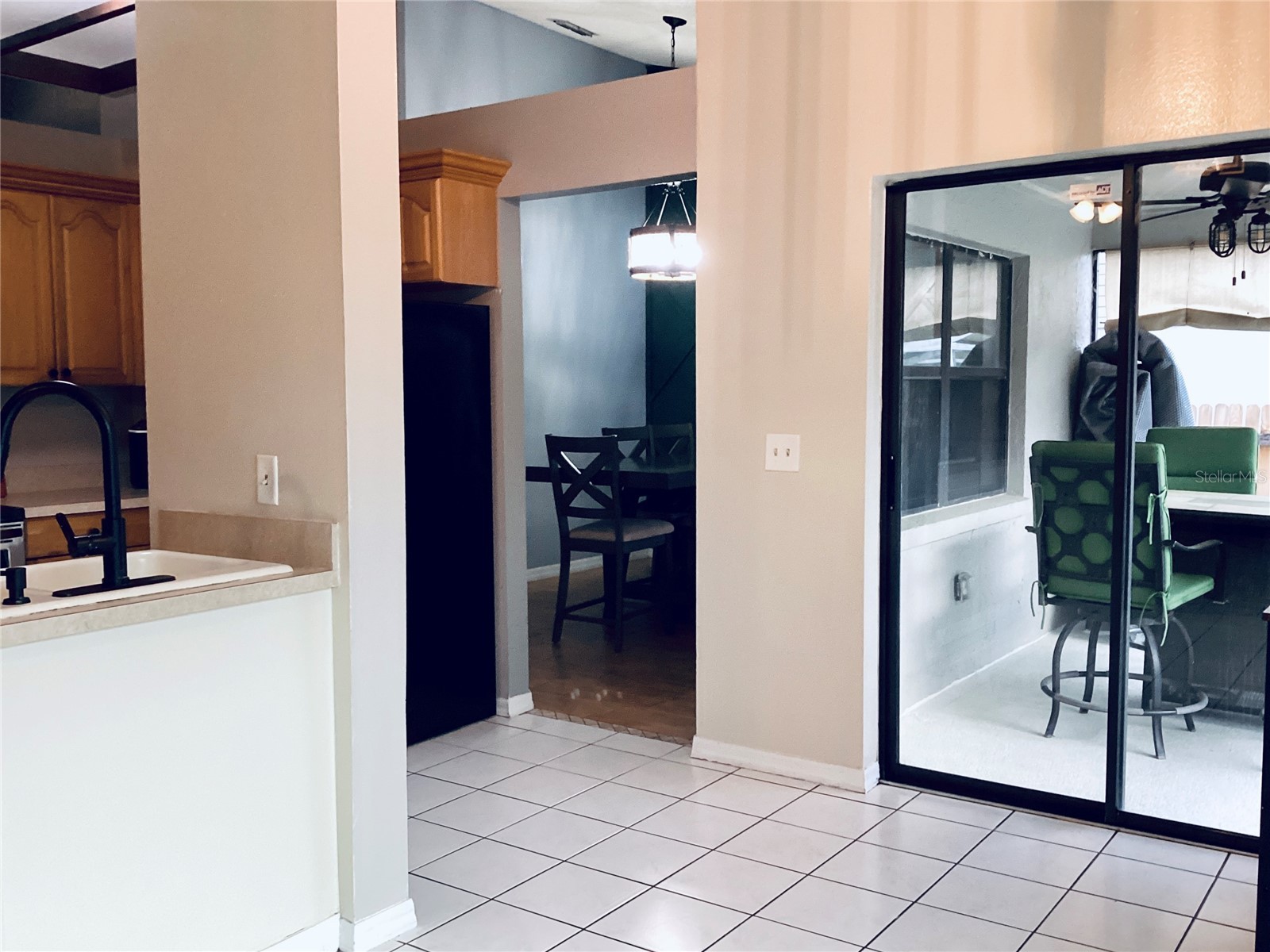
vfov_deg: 45.4
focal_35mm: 31
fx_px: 1137
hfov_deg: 58.4
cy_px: 476
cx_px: 635
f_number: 2.4
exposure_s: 1/60
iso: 200
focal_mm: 3.3
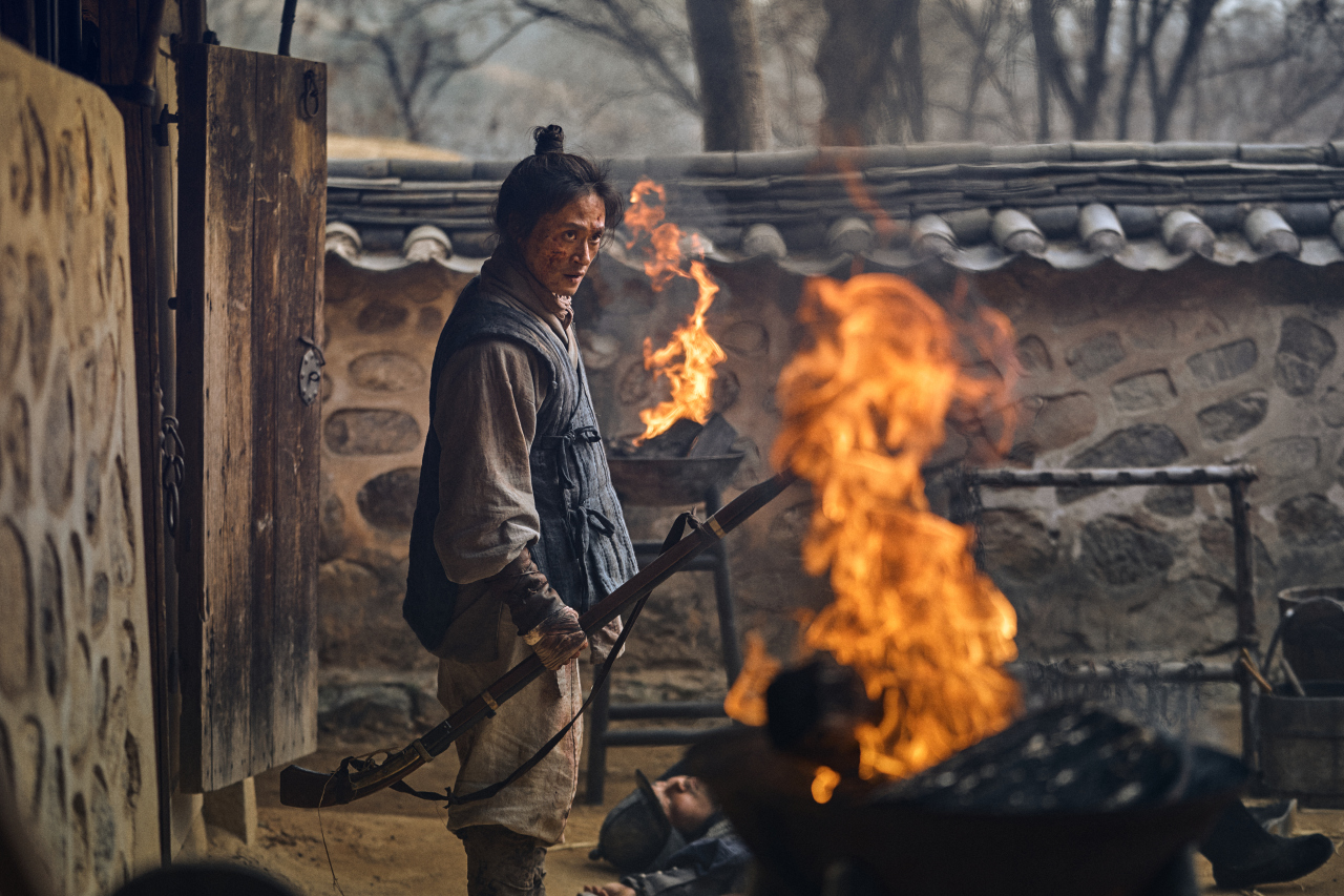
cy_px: 448
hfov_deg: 25.7
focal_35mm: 79
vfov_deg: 17.3
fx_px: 2949
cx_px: 672
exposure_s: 1/1600
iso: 320
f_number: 2.8
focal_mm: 79
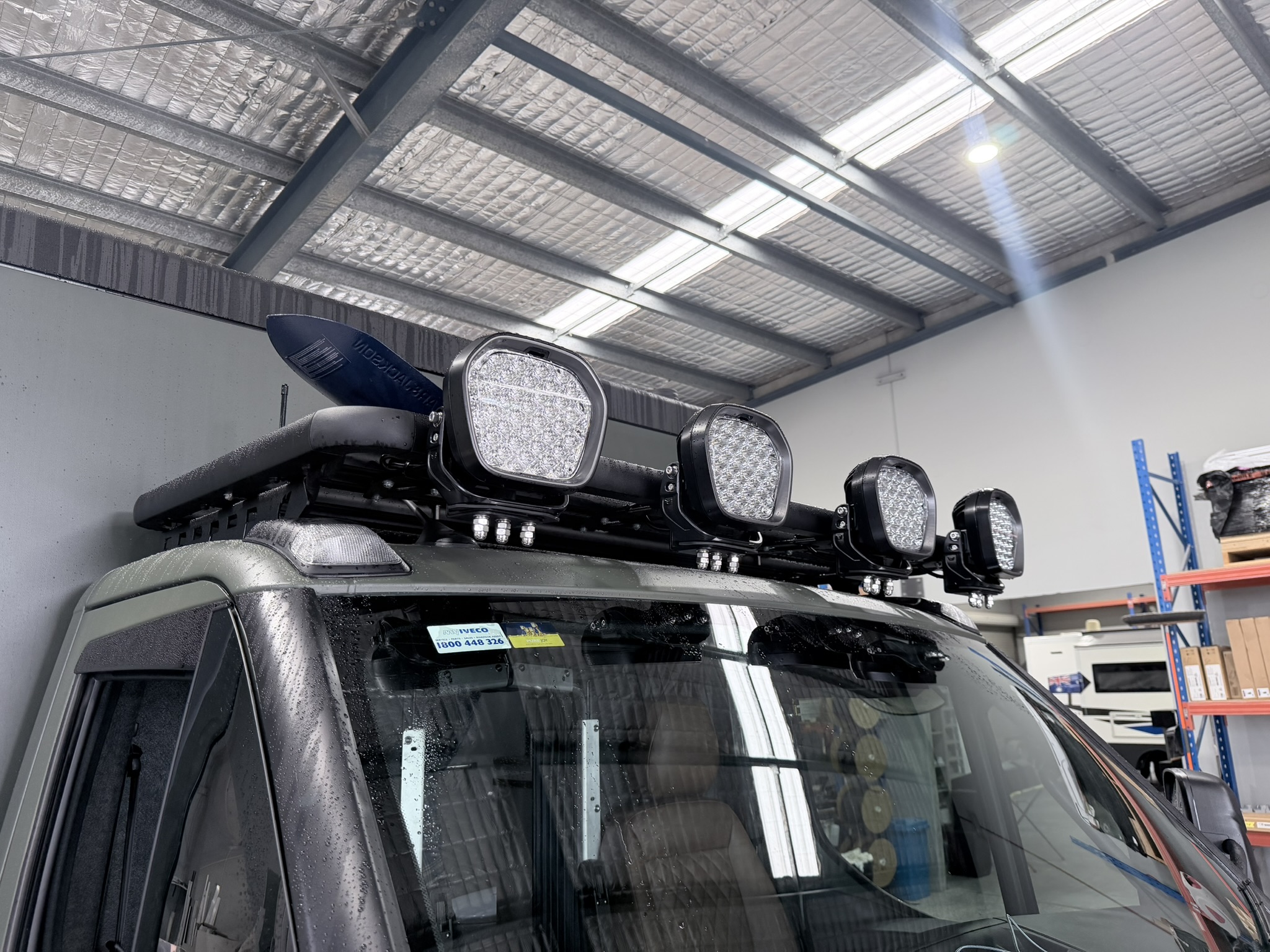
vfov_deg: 56.8
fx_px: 881
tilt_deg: +13.2
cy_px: 476
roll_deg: +2.5
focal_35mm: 24
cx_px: 635
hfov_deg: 71.6
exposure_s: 1/209
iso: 200
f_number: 1.78
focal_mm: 6.76
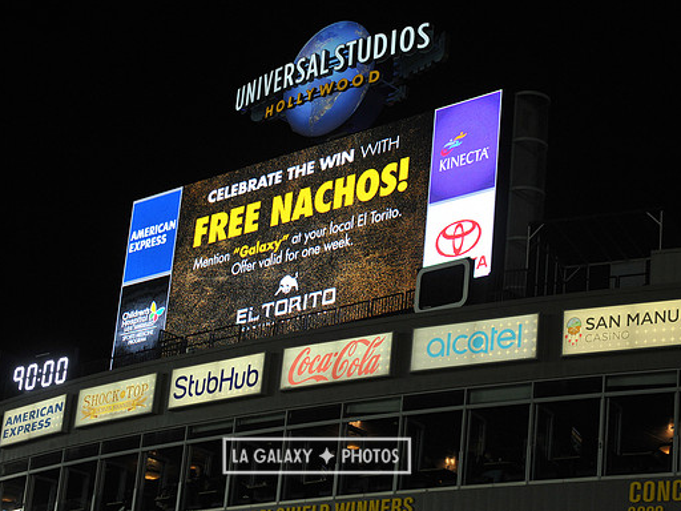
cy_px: 256
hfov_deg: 20.0
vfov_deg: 15.1
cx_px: 317
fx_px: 1928
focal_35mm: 98
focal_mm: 90
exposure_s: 1/200
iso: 1600
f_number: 8
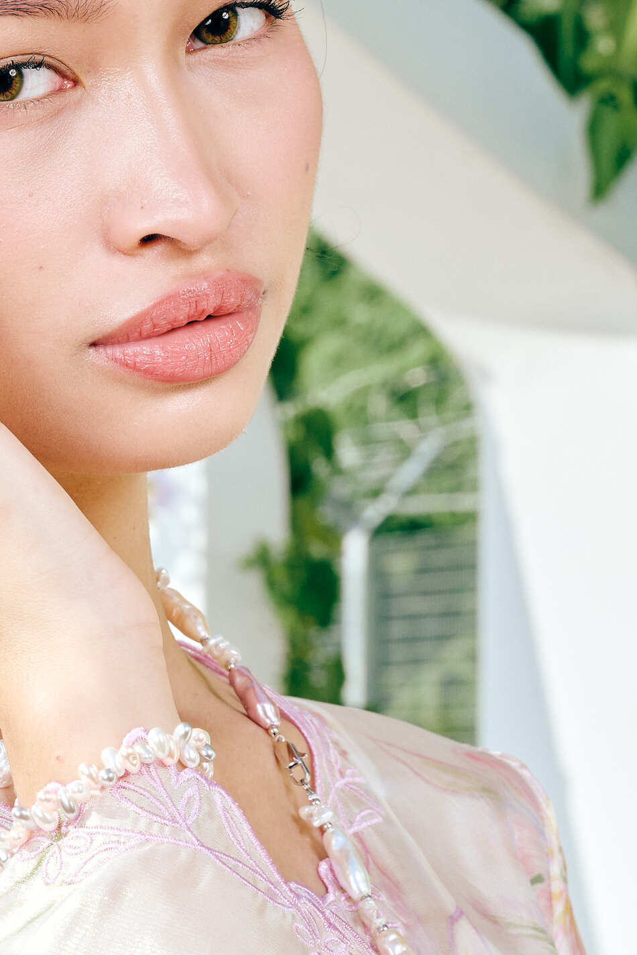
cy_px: 816
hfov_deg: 8.0
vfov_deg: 12.0
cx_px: -11
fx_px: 4536
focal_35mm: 171
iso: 125
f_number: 10
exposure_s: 1/125
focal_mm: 59
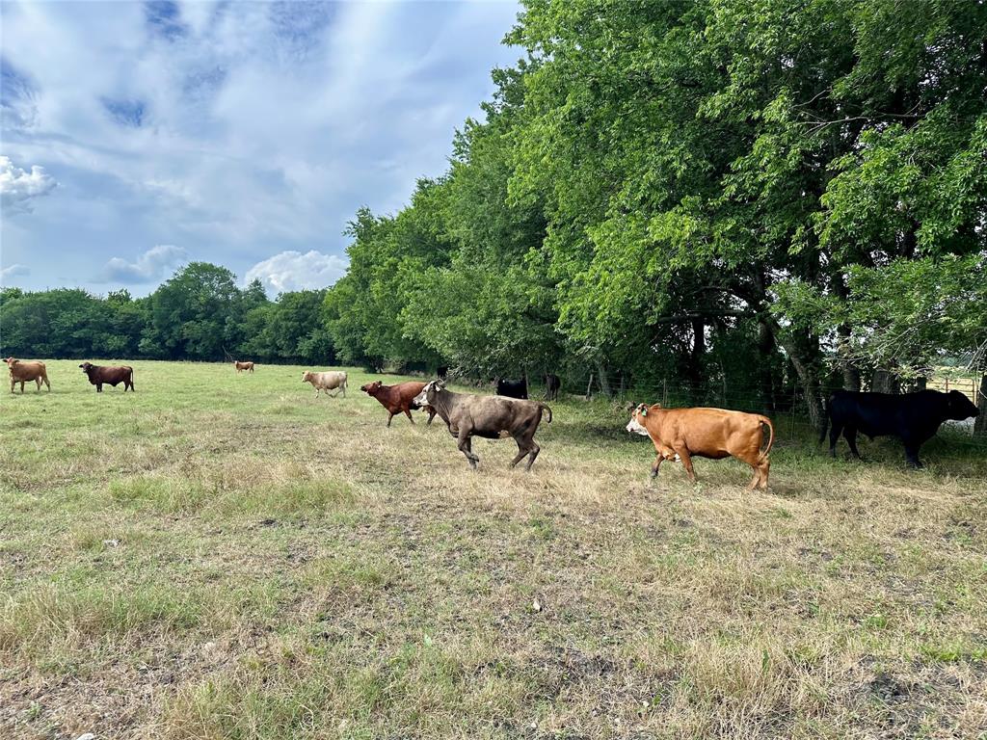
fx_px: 684
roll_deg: -1.8
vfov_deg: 56.8
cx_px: 494
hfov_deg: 71.6
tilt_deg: +3.7
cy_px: 370
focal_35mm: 24
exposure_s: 1/1692
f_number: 1.78
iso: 80
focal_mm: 6.86
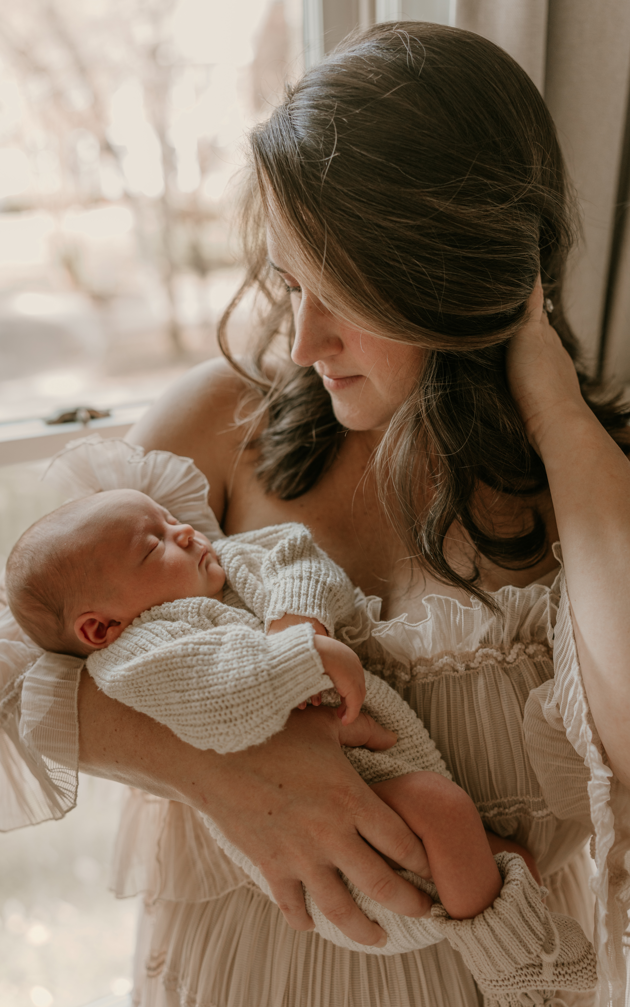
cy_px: 501
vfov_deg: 54.0
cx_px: 315
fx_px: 989
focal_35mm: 36
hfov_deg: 35.3
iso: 400
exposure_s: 1/100
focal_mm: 35
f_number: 2.2
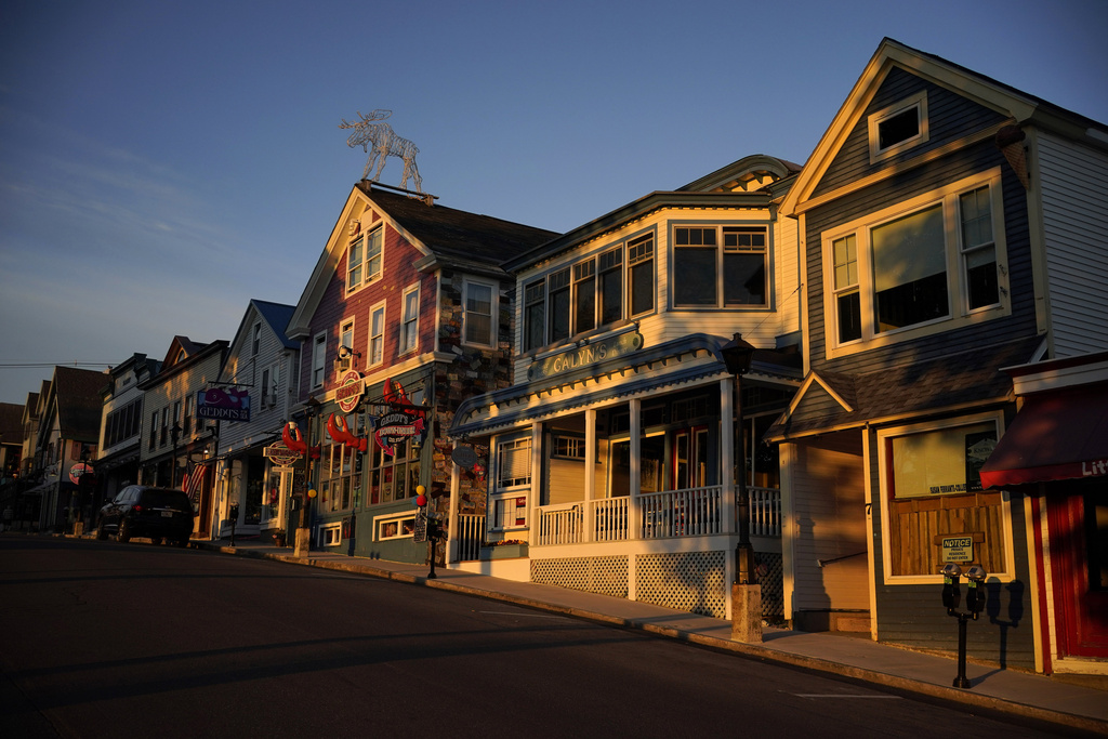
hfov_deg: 54.4
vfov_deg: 37.9
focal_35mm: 35
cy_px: 370
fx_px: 1077
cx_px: 554
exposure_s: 1/800
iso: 320
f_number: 7.1
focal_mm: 35
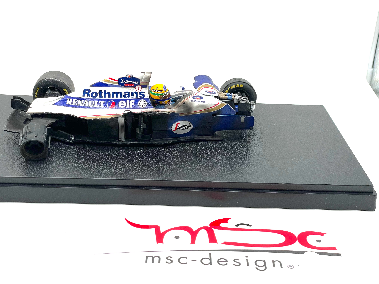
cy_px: 142
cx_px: 190
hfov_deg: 36.8
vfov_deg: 28.0
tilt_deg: -24.7
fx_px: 569
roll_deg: -2.9
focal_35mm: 52
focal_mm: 6
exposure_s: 1/99
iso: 32
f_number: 2
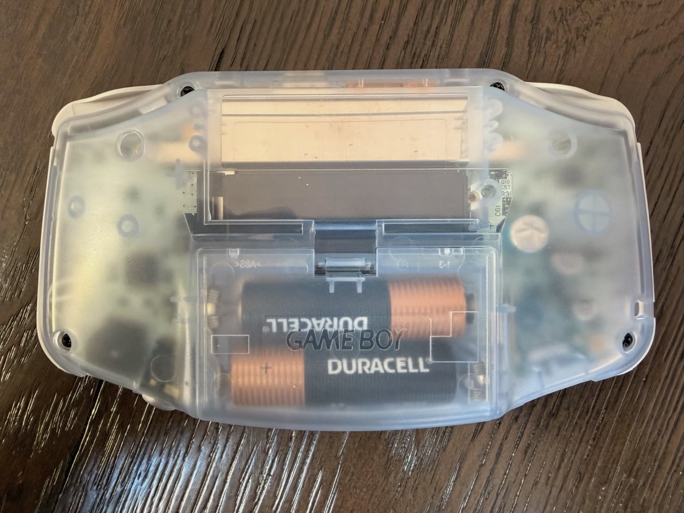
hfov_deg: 67.3
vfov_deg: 53.1
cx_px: 342
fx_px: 514
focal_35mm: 26
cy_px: 256
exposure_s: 1/60
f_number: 2.2
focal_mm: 2.22
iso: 320
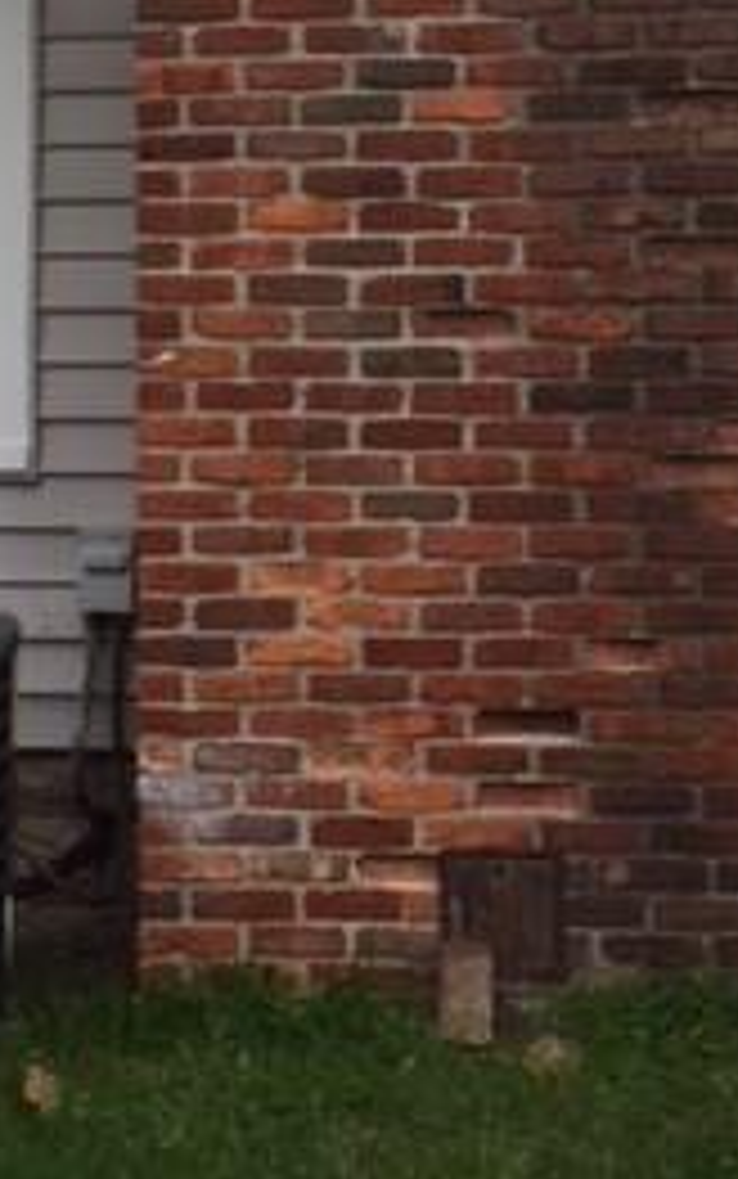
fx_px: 2411
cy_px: 176
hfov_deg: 17.4
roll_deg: -0.8
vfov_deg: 26.8
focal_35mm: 75
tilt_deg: +1.6
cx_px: 306
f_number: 2.2
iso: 40
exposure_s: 1/120
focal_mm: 4.15
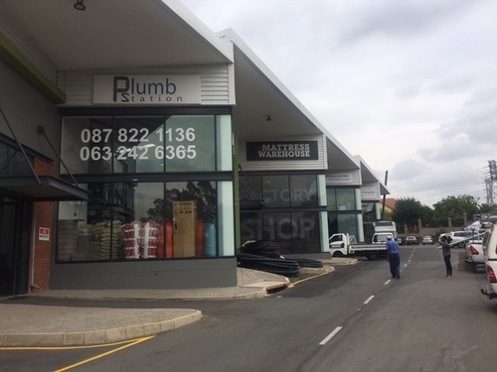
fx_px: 416
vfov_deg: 48.2
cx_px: 248
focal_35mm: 29
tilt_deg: +10.5
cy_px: 186
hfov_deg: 61.7
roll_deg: +2.2
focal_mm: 4.15
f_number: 2.2
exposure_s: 1/1672
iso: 25
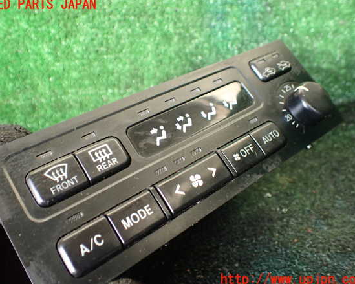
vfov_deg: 45.8
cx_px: 173
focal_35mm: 32
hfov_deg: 55.7
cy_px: 142
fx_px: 336
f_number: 2.3
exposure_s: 1/125
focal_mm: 5.4
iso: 640
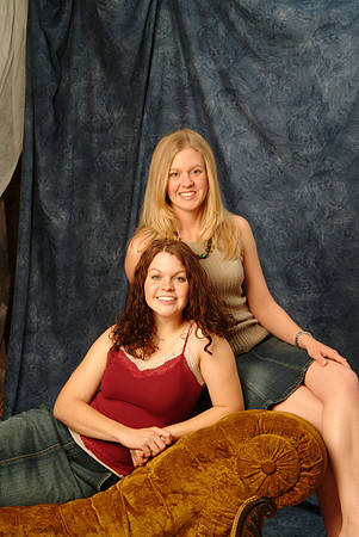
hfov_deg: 17.2
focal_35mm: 80
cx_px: 180
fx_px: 1186
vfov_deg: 25.5
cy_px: 268
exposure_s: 1/125
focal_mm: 53
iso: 400
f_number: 13
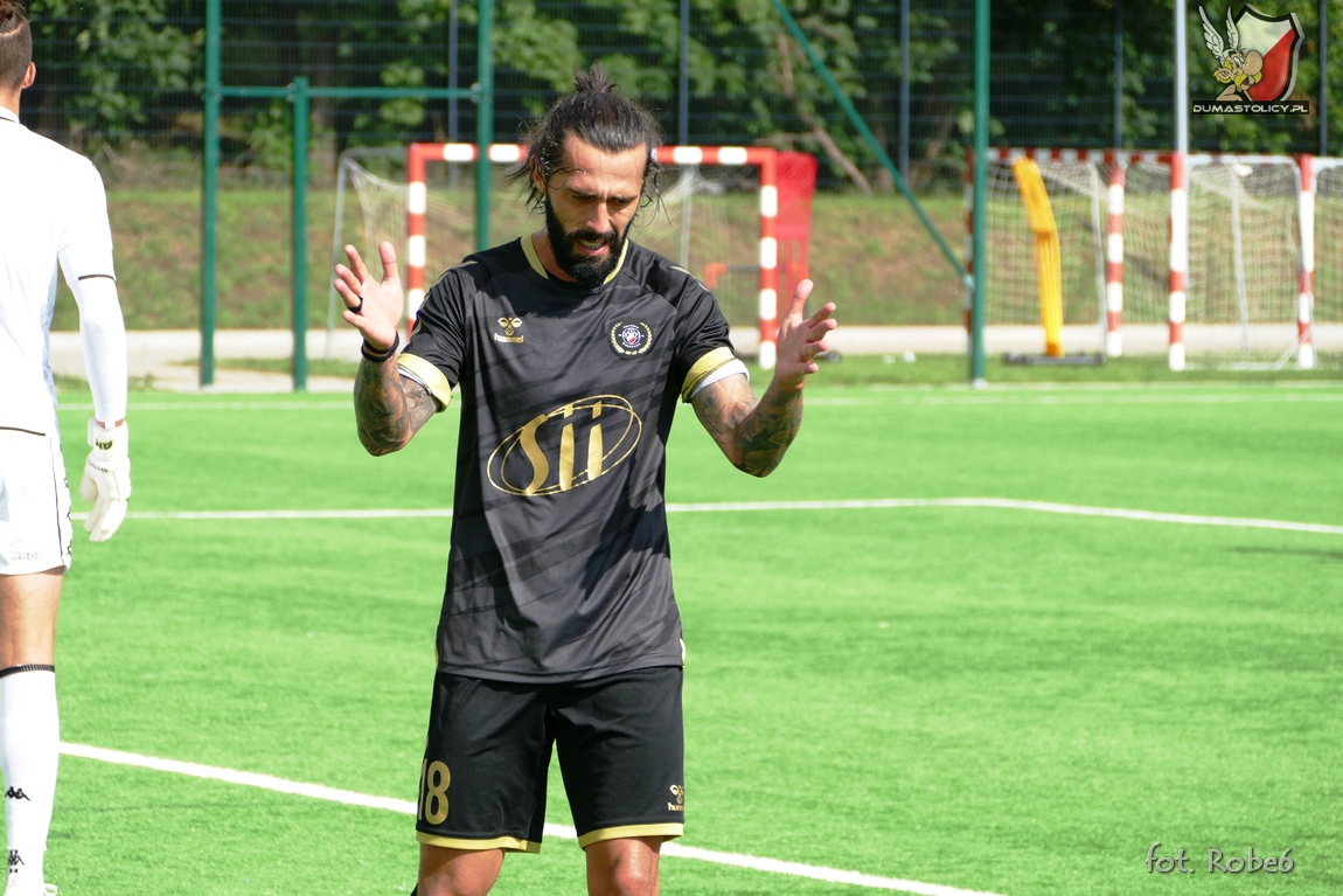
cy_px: 448
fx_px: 8954
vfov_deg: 5.7
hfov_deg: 8.6
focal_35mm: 240
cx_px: 672
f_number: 4
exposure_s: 1/1300
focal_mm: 87.58
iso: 125
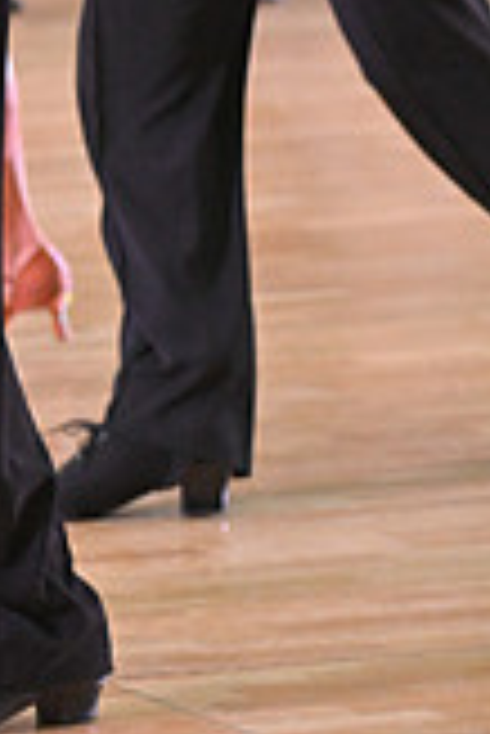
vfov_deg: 4.4
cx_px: -326
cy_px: -252
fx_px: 9432
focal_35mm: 463
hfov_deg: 3.0
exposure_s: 1/400
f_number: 4.5
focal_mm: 130
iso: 4000
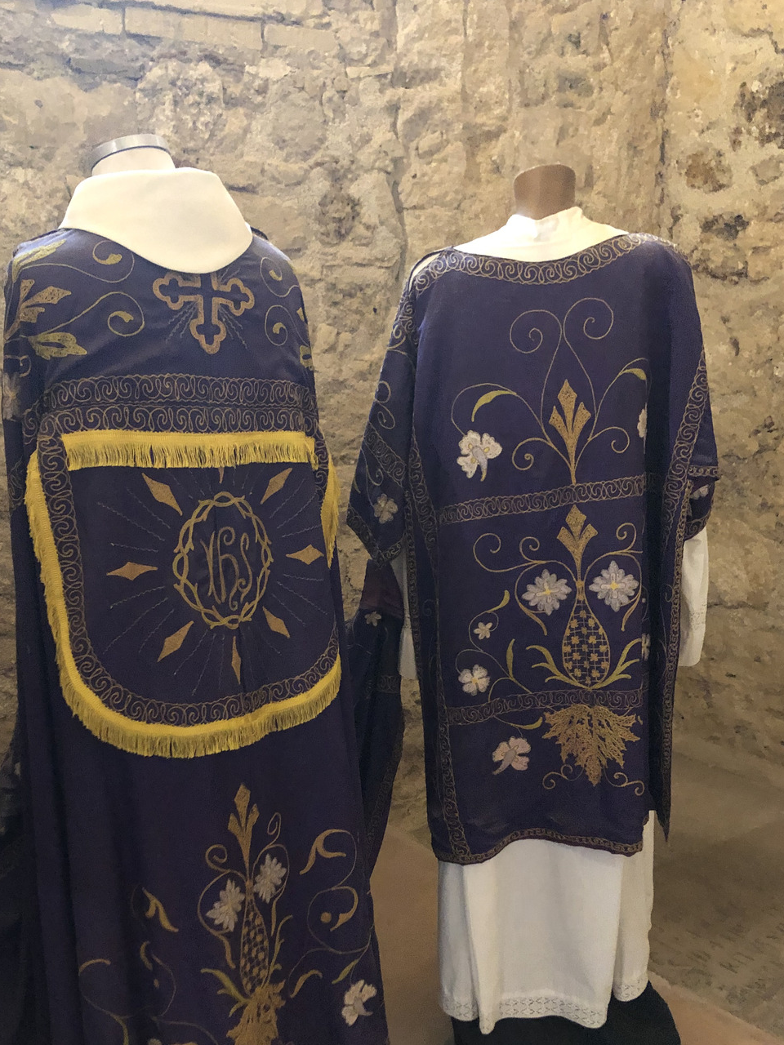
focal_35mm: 35
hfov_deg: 40.6
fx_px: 1057
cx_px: 342
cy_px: 651
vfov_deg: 52.1
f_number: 1.8
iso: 160
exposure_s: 1/4
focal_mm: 4
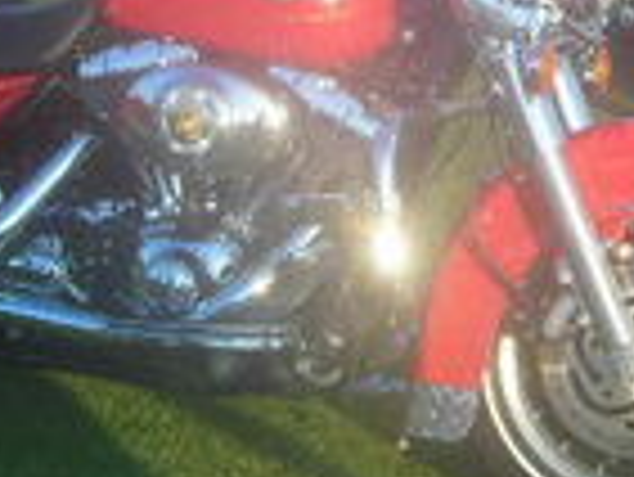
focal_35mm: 133
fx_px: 2438
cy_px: -50
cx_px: 324
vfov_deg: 11.0
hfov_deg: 14.8
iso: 50
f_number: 3.4
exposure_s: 1/170
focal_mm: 7.8
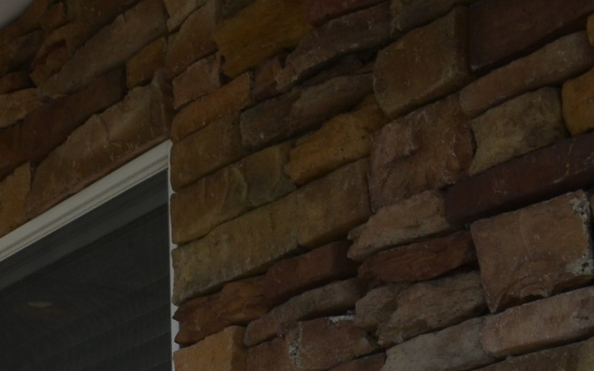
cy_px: 740
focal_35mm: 120
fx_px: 1942
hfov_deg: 16.3
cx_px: -212
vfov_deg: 10.1
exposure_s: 1/250
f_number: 8
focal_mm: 20
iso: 100
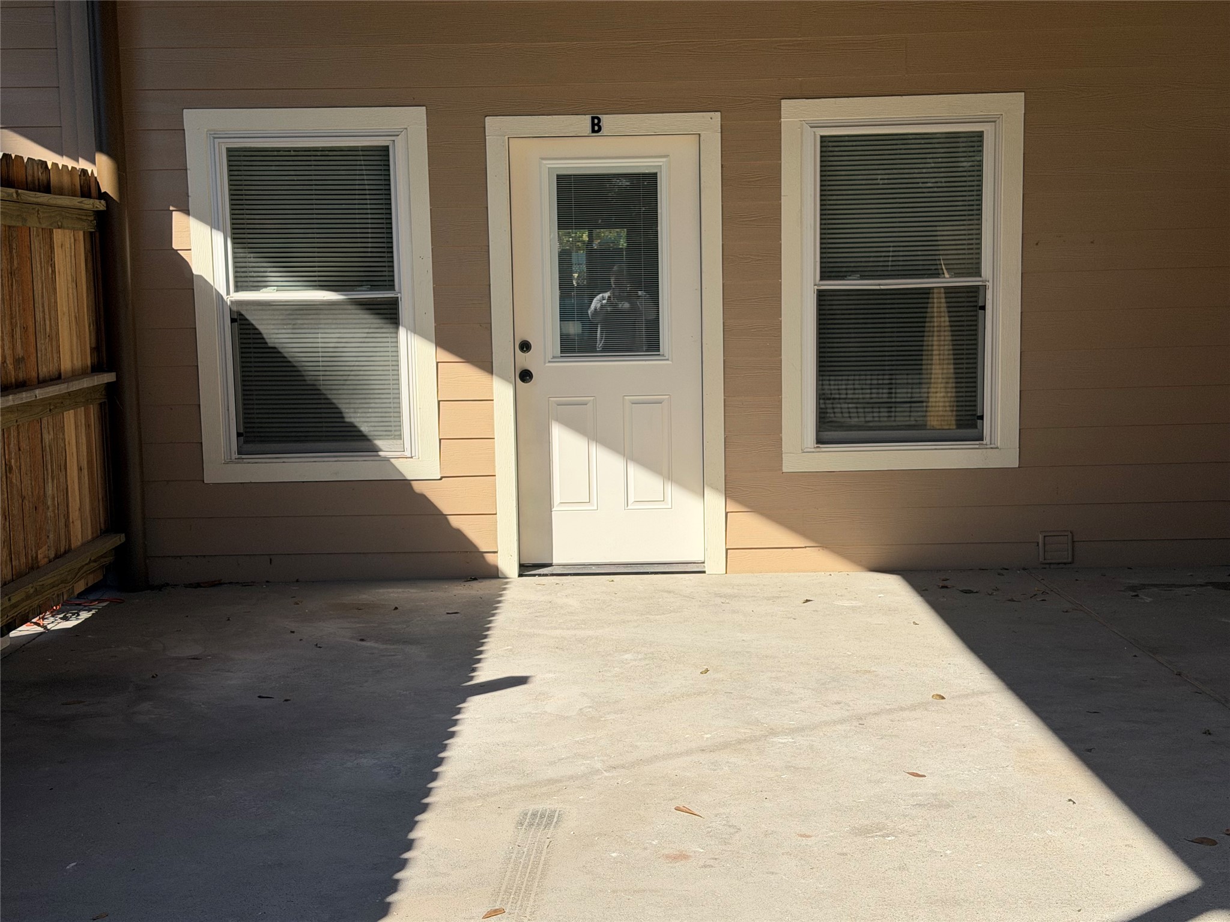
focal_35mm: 48
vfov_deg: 30.3
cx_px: 615
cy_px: 461
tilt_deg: -5.6
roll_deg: +0.9
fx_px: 1706
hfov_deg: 39.7
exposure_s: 1/3226
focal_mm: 6.76
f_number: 1.78
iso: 64
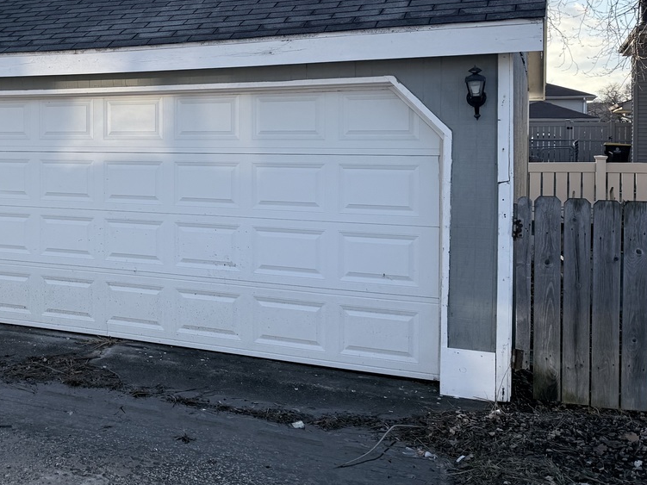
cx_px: 33
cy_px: 149
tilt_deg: -0.2
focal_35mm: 46
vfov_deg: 31.2
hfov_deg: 37.7
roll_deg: -0.2
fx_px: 860
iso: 100
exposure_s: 1/2703
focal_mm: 6.76
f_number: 1.78
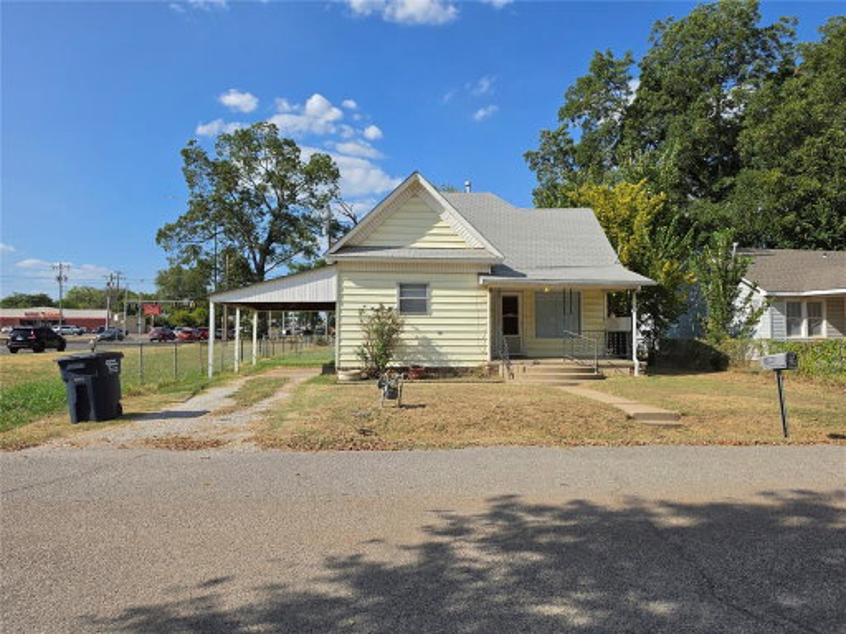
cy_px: 317
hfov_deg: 73.9
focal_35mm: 23
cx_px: 423
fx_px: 562
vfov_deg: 58.9
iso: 64
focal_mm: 6.5
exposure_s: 1/7329
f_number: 1.4
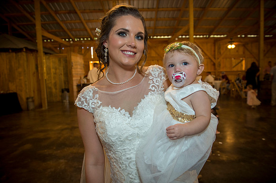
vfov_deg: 53.1
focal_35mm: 24
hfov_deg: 73.8
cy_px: 92
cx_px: 138
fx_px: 184
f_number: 4
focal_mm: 24
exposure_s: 1/125
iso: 1600
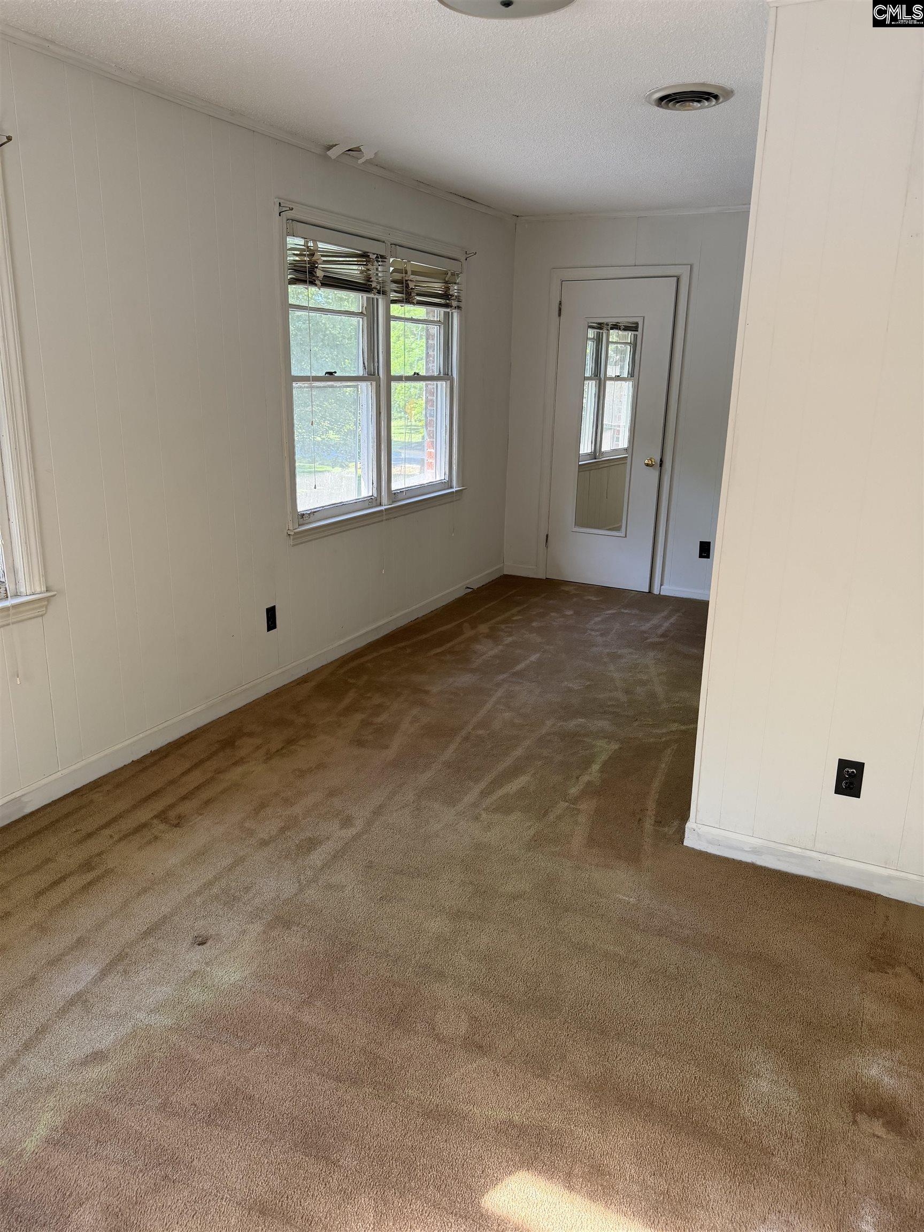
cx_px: 462
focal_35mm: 24
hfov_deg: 56.8
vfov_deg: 71.6
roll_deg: -1.8
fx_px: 854
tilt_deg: -14.1
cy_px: 616
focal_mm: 6.76
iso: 200
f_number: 1.78
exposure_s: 1/162
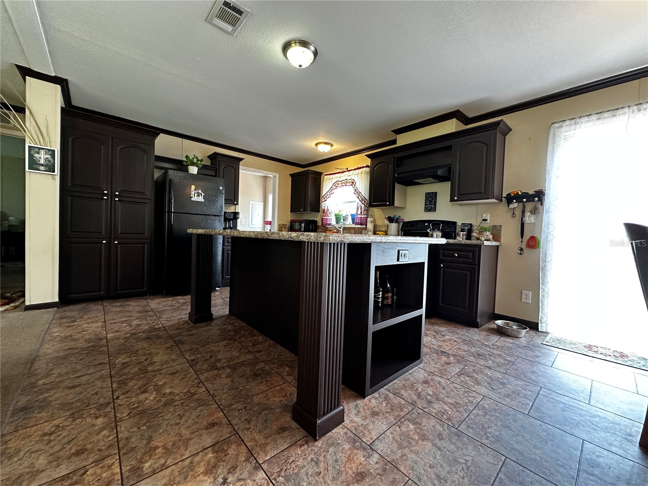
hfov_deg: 102.1
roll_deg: -2.4
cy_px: 243
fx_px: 262
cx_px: 324
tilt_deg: -1.7
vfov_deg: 85.7
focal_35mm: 14
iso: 250
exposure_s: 1/60
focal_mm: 2.22
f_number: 2.2
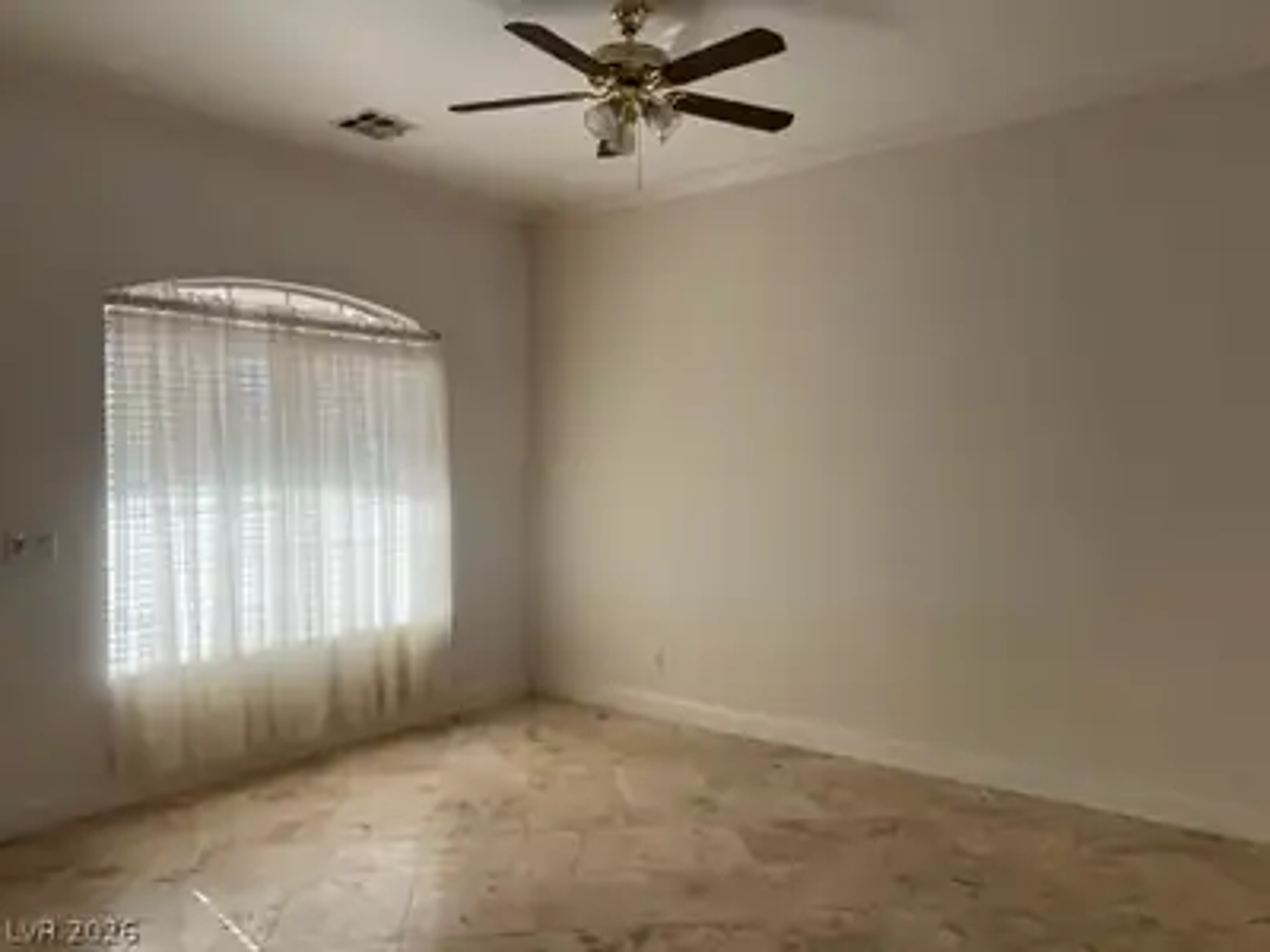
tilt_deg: -2.0
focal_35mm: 26
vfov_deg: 53.1
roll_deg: +0.1
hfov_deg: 67.3
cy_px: 476
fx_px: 954
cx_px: 635
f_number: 1.5
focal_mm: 5.7
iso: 50
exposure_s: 1/316
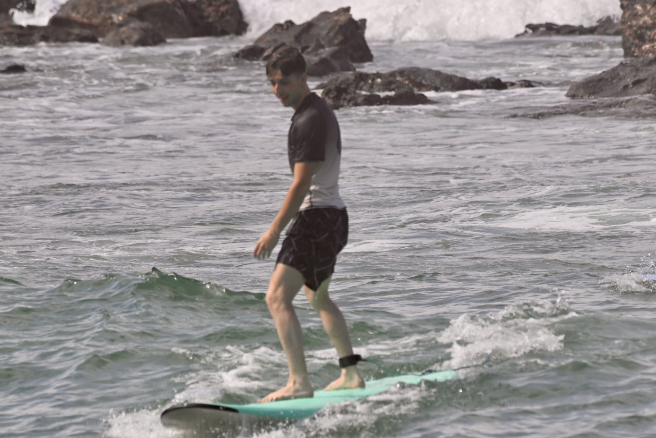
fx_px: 14631
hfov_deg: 2.6
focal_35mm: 803
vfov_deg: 1.7
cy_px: 243
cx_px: 328
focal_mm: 460
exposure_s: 1/640
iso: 250
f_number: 8
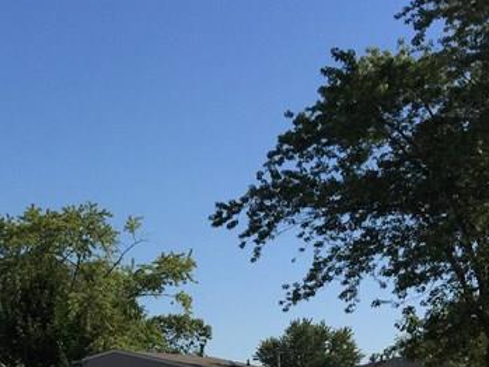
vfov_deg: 16.3
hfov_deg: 20.8
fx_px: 1201
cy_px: 504
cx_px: -157
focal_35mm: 85
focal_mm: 4.15
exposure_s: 1/3968
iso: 32
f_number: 2.2
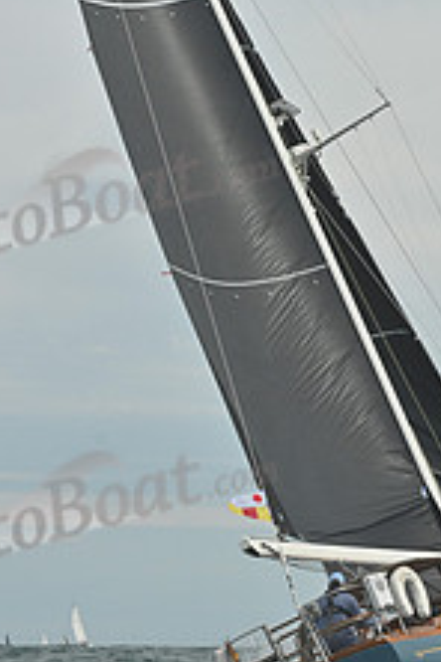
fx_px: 3362
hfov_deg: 7.5
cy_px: 15
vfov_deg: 11.1
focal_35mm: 183
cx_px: 434
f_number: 10
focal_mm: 70
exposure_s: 1/1250
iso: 320
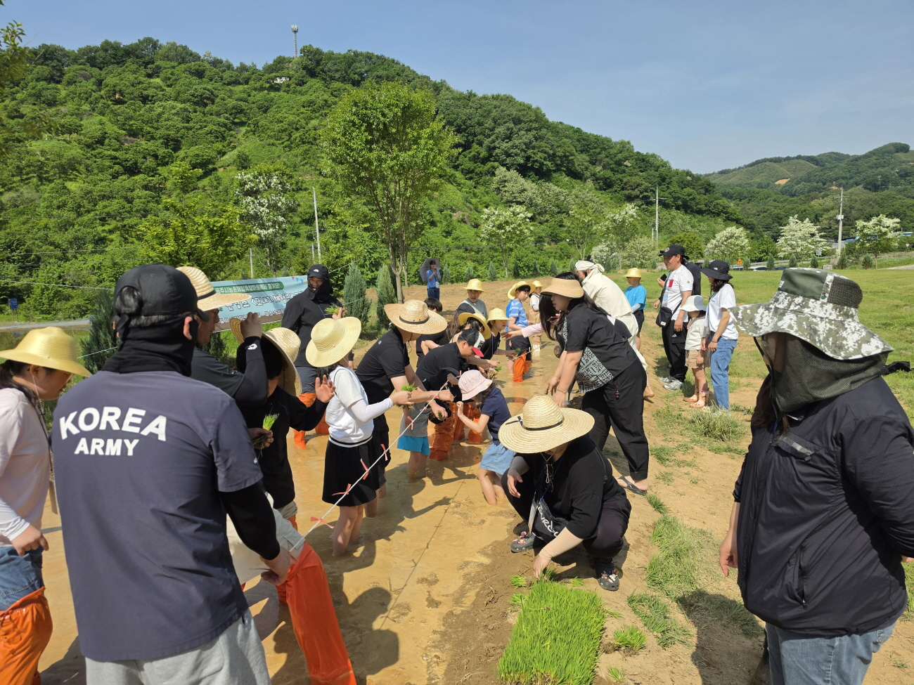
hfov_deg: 73.9
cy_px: 342
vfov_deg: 58.9
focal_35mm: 23
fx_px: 607
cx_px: 457
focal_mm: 6.5
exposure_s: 1/7058
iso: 64
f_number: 1.4
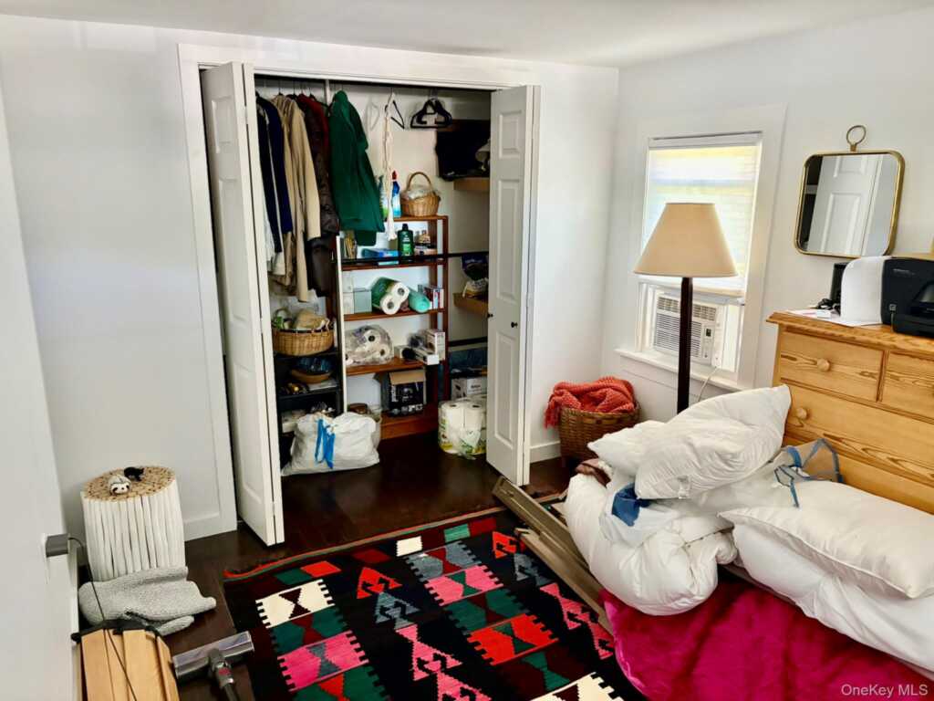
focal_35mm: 26
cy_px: 350
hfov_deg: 67.3
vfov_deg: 53.1
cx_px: 467
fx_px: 702
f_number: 1.6
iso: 500
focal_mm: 5.96
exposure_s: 1/44
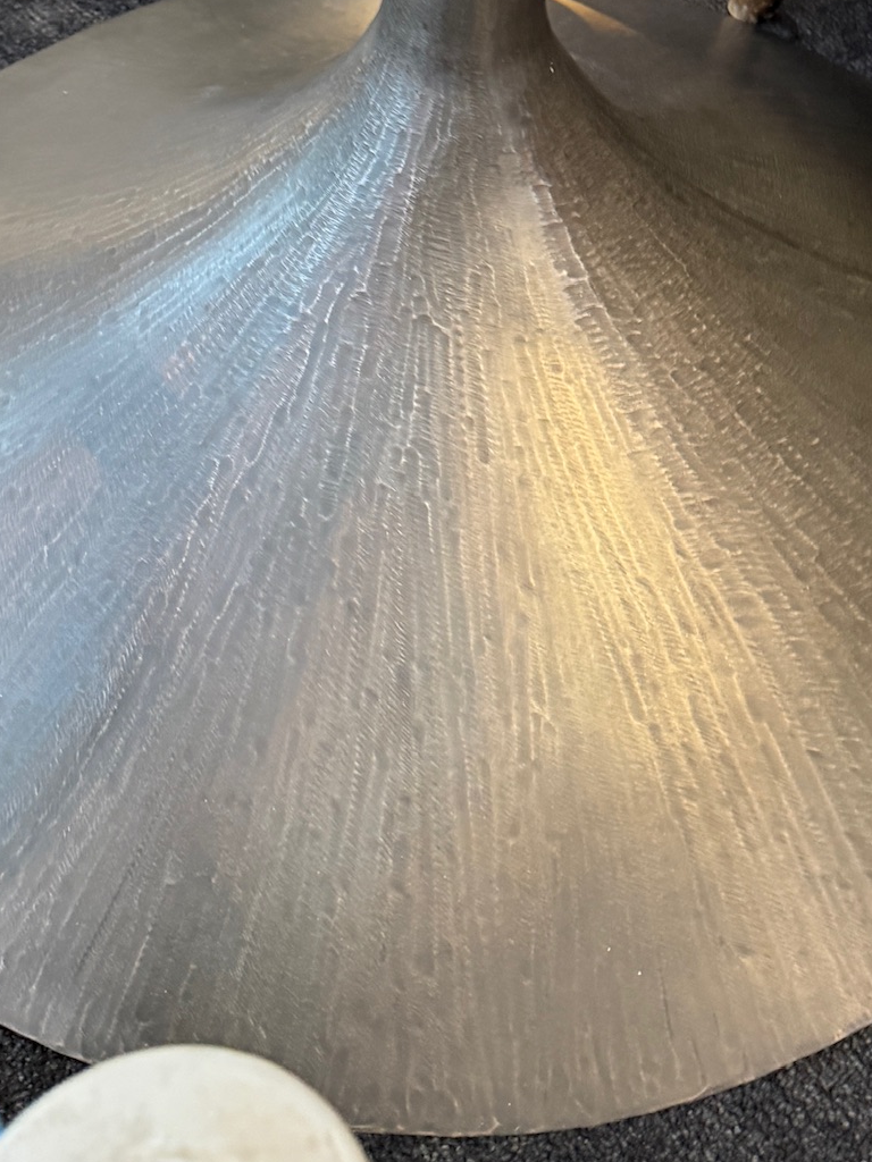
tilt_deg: -42.4
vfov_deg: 37.5
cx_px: 538
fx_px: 1612
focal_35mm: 48
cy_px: 151
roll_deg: -2.1
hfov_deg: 30.2
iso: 500
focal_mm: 6.76
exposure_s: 1/50
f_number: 1.78
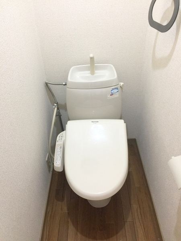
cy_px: 120
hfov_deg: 48.2
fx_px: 202
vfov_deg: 61.7
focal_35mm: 29
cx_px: 90
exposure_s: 1/15
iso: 80
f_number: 2.2
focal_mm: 4.15
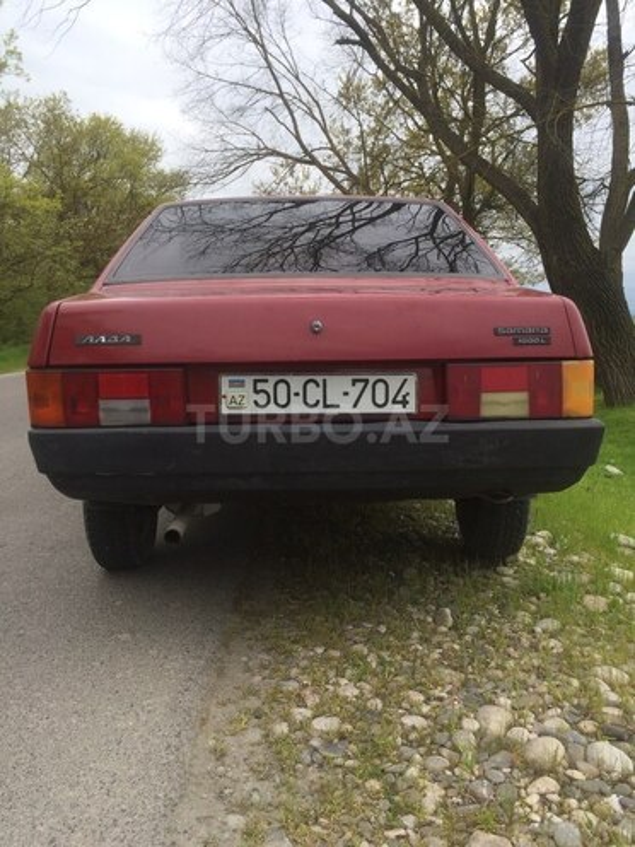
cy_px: 424
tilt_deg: -8.7
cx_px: 318
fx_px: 709
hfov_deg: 48.2
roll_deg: -1.3
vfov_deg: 61.7
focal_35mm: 29
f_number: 2.2
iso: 32
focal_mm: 4.15
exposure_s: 1/595
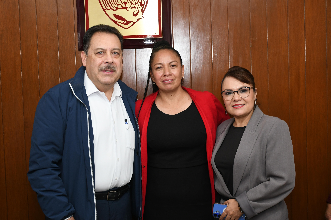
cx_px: 166
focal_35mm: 57
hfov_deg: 35.1
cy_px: 110
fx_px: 524
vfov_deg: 23.8
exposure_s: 1/100
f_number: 4.2
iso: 1250
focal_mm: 38
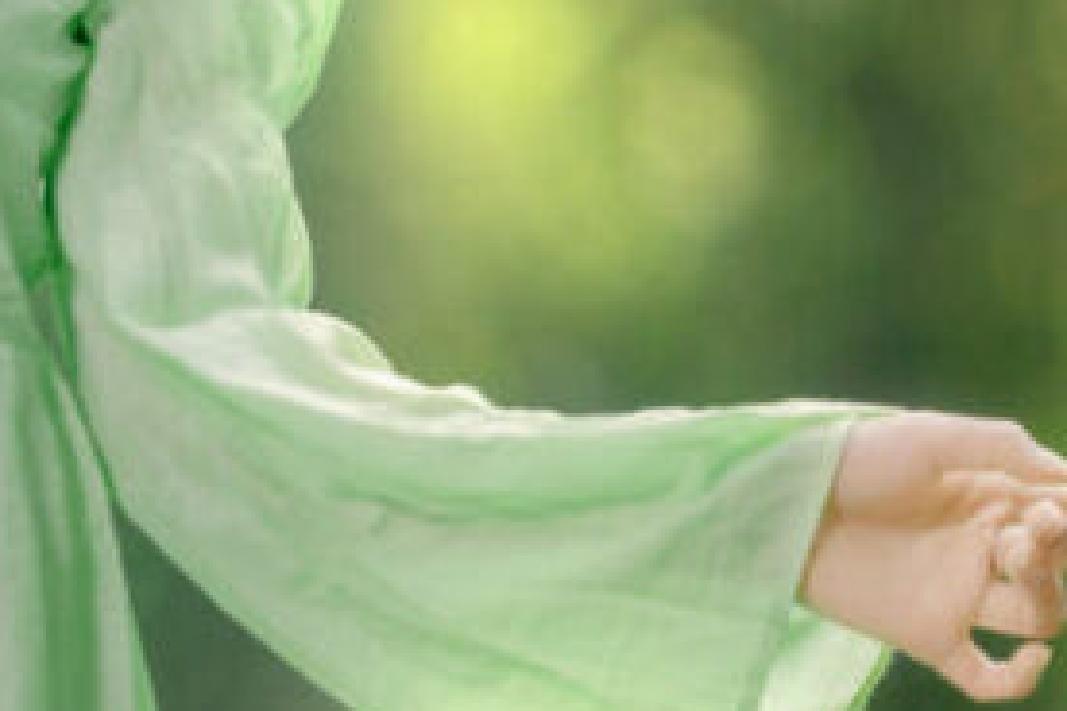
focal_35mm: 756
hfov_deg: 2.7
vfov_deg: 1.8
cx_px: -398
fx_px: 22405
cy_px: -139
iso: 100
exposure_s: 1/400
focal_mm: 200
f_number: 2.8
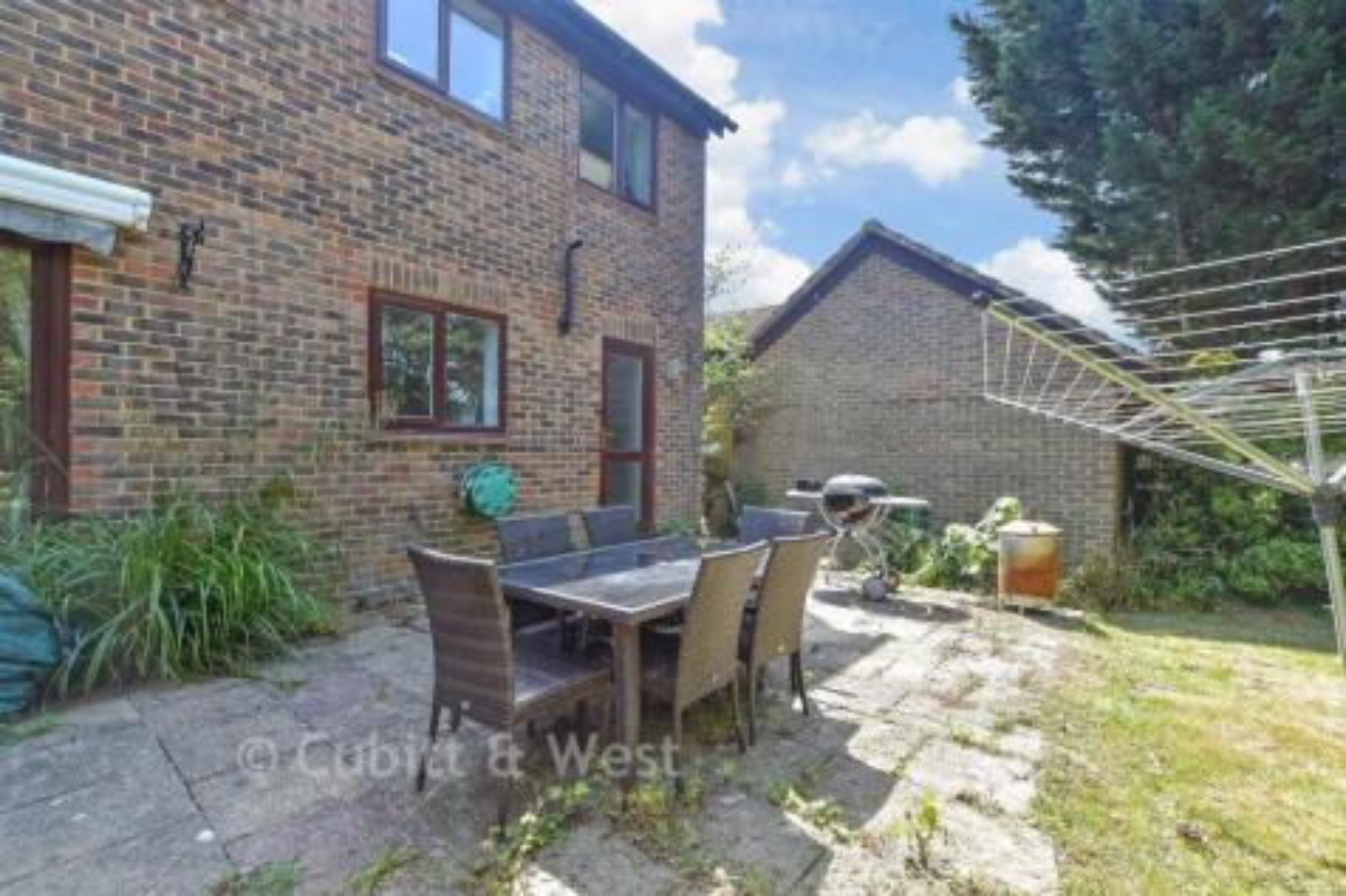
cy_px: 448
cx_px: 673
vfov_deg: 77.3
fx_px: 561
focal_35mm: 15
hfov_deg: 100.4
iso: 160
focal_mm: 10
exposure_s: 1/80
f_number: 8
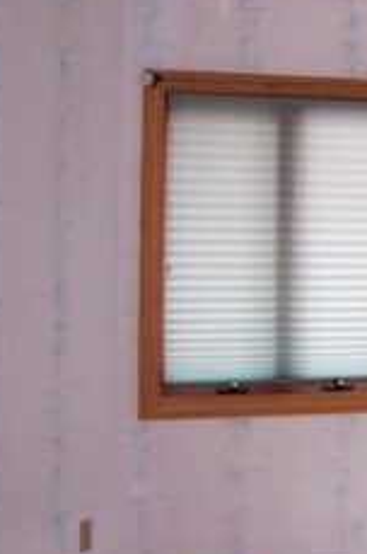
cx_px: 682
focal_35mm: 97
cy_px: 189
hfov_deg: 12.7
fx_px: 1488
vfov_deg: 21.0
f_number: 2.7
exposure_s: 1/90
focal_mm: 5.6
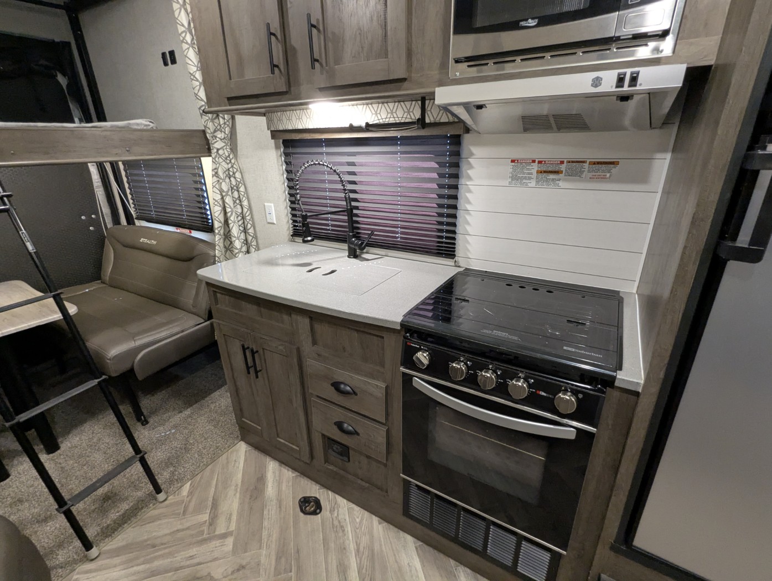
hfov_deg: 94.4
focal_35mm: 16
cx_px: 386
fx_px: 357
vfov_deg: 78.2
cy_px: 290
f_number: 2.2
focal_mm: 2.35
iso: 340
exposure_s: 1/29.9
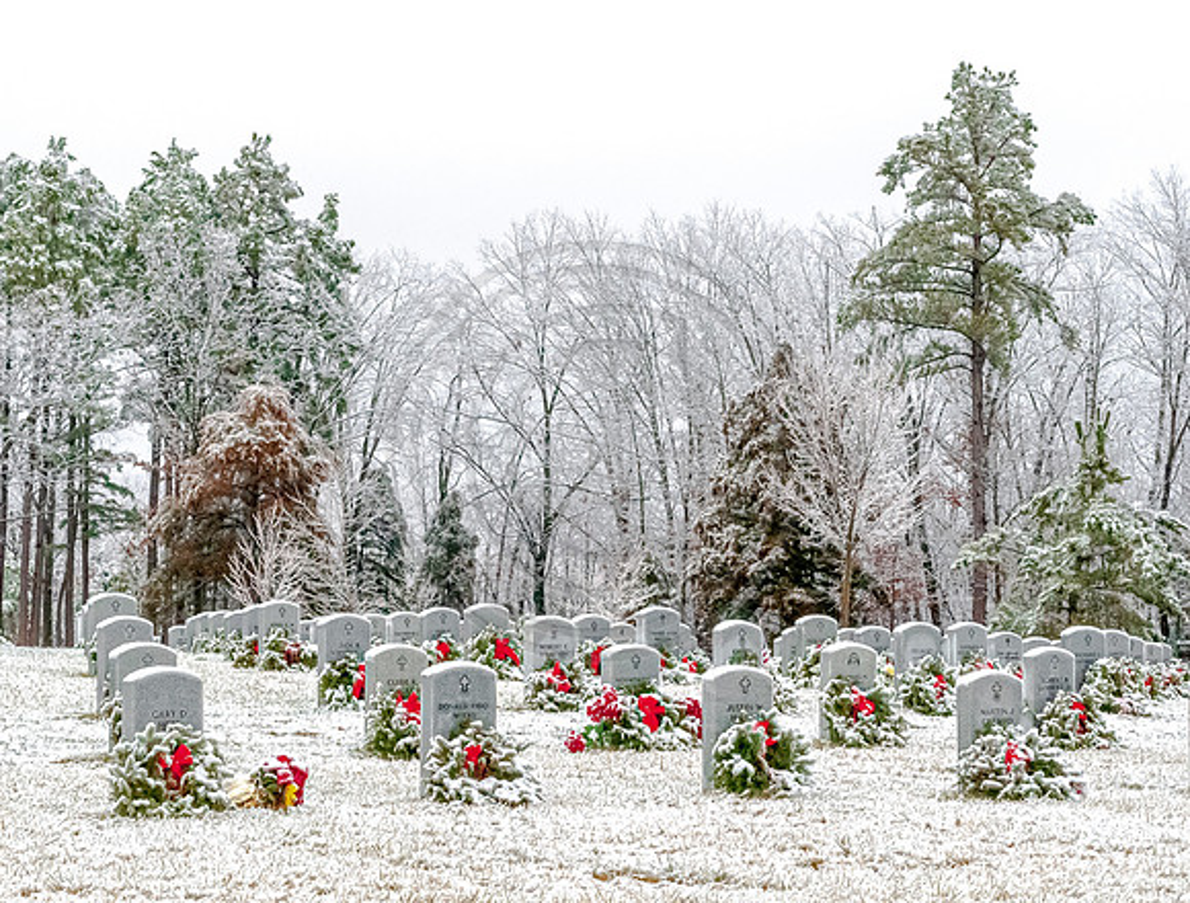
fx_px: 3680
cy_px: 489
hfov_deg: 18.4
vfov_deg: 14.0
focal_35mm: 107
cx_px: 492
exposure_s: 1/1000
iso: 2500
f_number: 8
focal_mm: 60
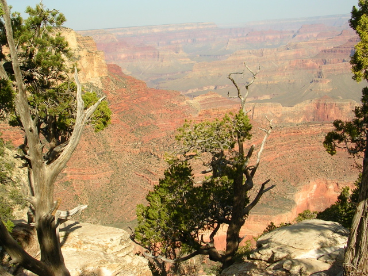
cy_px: 138
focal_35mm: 46
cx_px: 184
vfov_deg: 31.5
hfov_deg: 41.2
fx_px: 489
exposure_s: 1/257
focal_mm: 7.1
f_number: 6.1
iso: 50
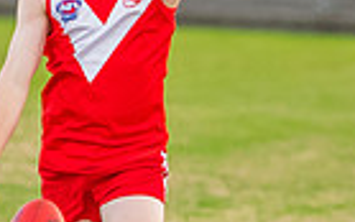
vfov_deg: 0.7
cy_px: 68
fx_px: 17151
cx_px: 117
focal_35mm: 1772
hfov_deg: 1.2
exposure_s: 1/1600
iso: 2500
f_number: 2.8
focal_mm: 200
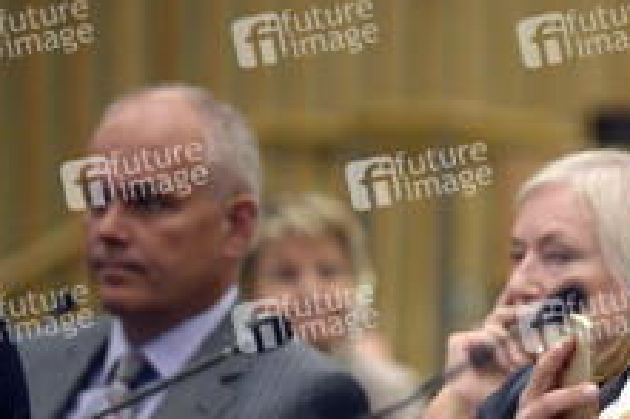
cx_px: 627
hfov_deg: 5.8
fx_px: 6225
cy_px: 390
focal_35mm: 356
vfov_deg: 3.9
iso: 1600
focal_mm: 175
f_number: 2.8
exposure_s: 1/250
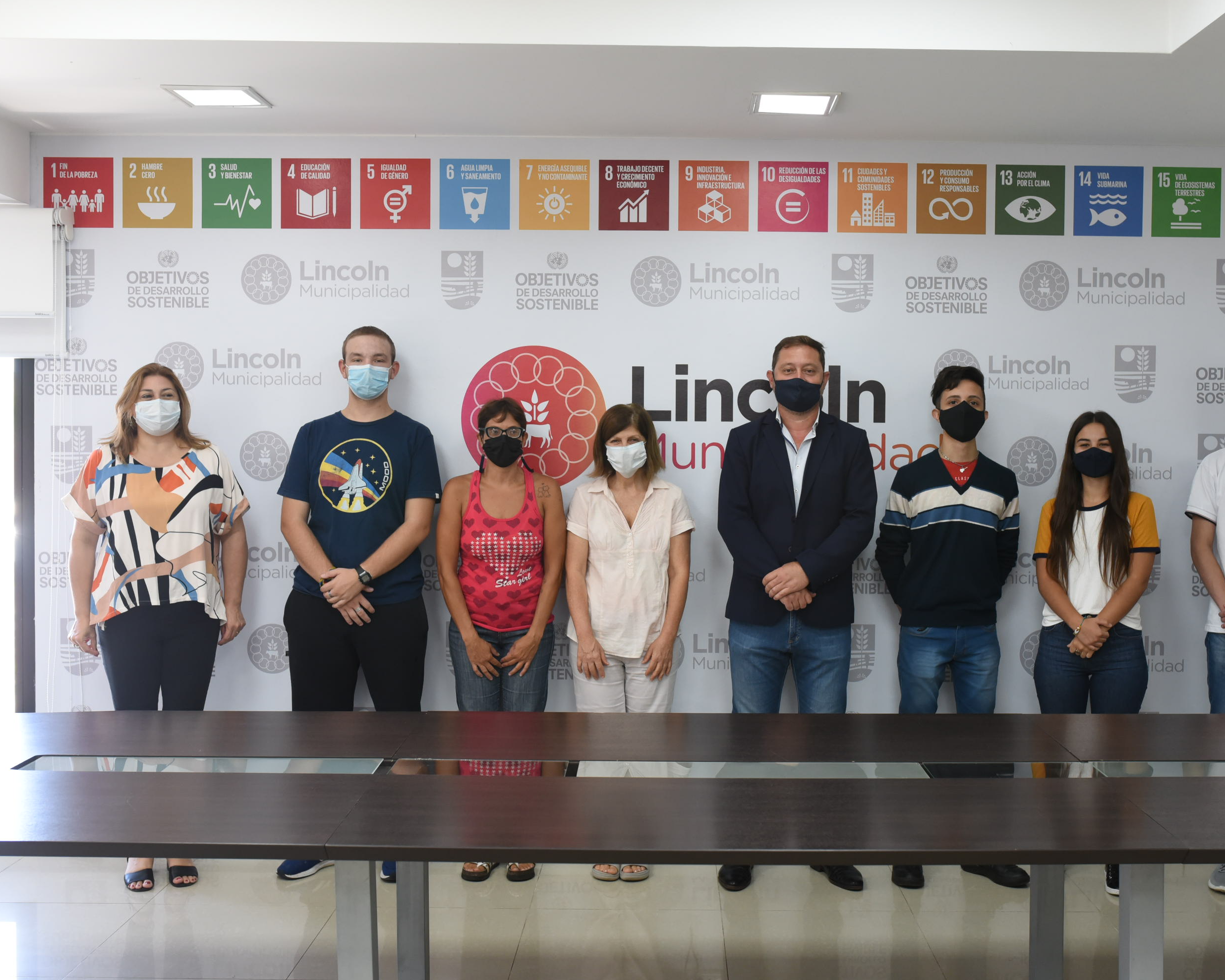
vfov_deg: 37.3
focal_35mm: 40
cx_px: 688
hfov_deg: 45.7
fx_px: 1450
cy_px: 483
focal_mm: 35
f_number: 5.6
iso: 1600
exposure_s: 1/160
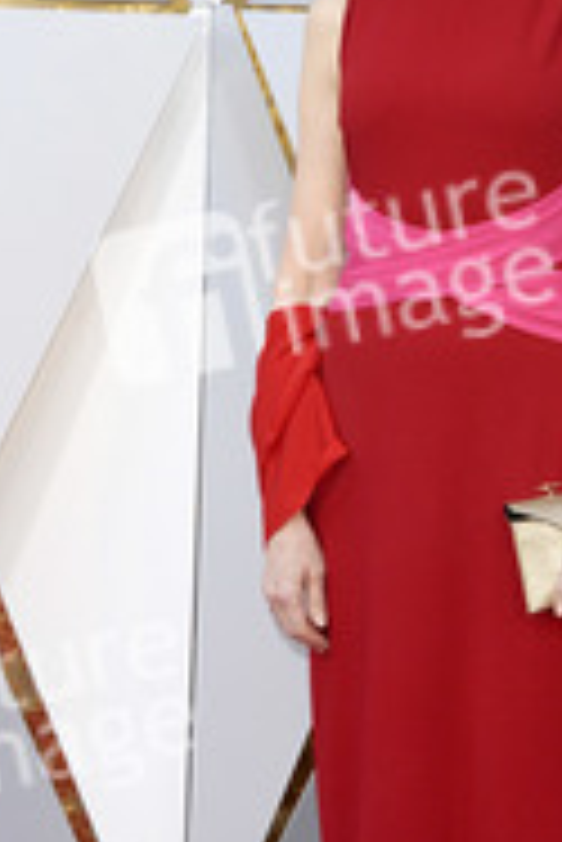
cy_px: 504
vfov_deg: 14.7
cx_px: 456
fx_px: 3249
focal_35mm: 139
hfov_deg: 9.9
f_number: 8
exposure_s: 1/250
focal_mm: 65
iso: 1000
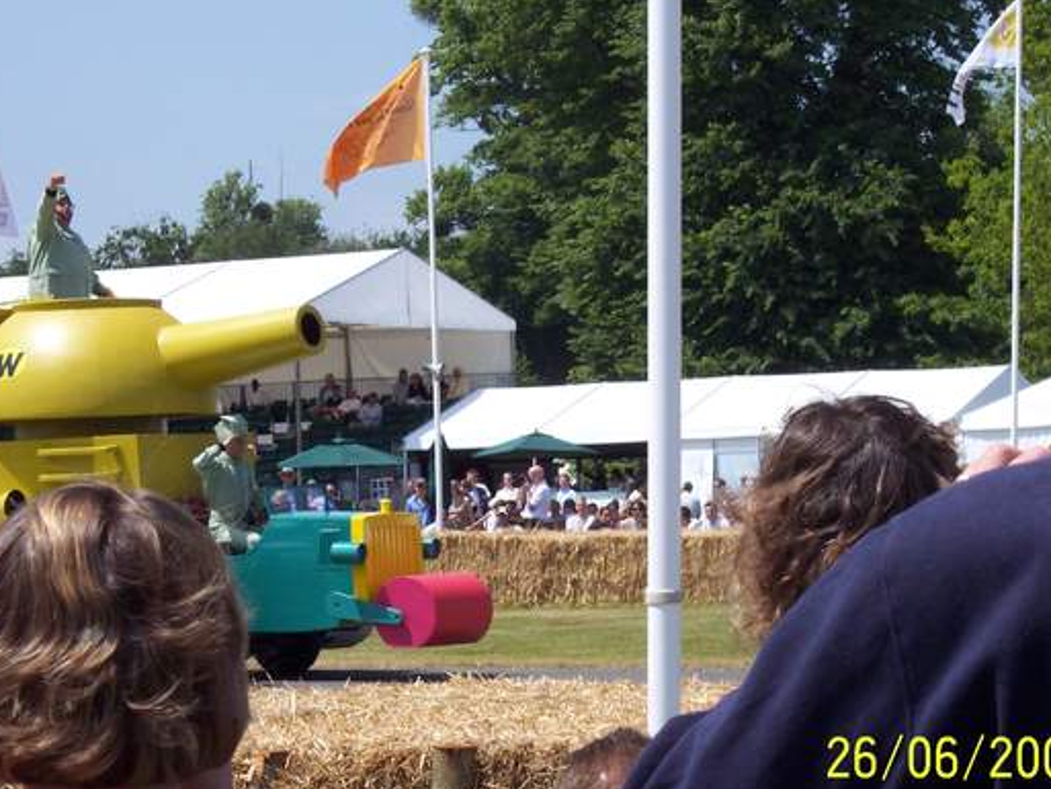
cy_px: 389
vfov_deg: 11.8
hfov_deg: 15.6
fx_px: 3826
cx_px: 510
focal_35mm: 126
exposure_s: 1/350
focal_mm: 21.3
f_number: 8
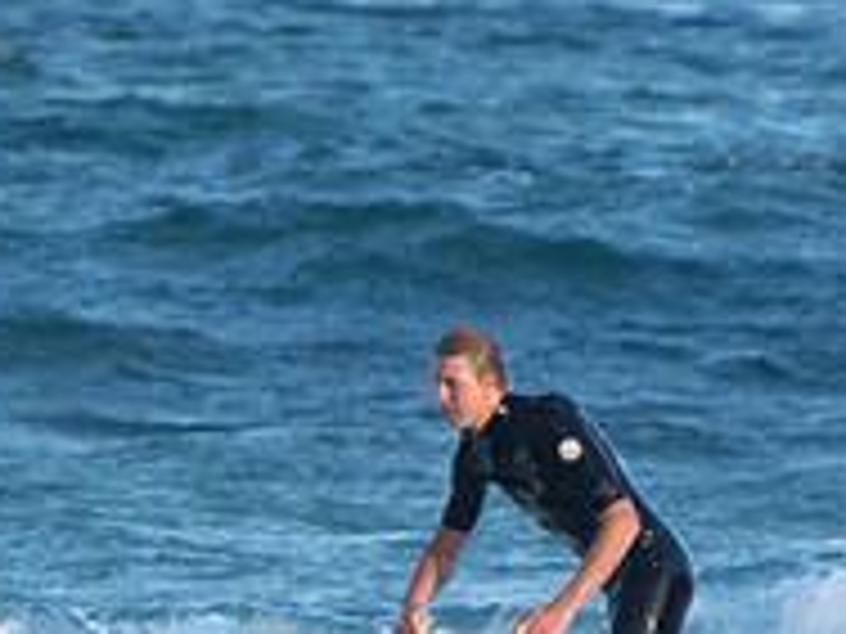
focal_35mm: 1426
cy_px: 753
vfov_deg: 1.0
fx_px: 34851
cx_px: 450
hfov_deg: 1.4
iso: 400
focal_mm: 320
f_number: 5.6
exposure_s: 1/640
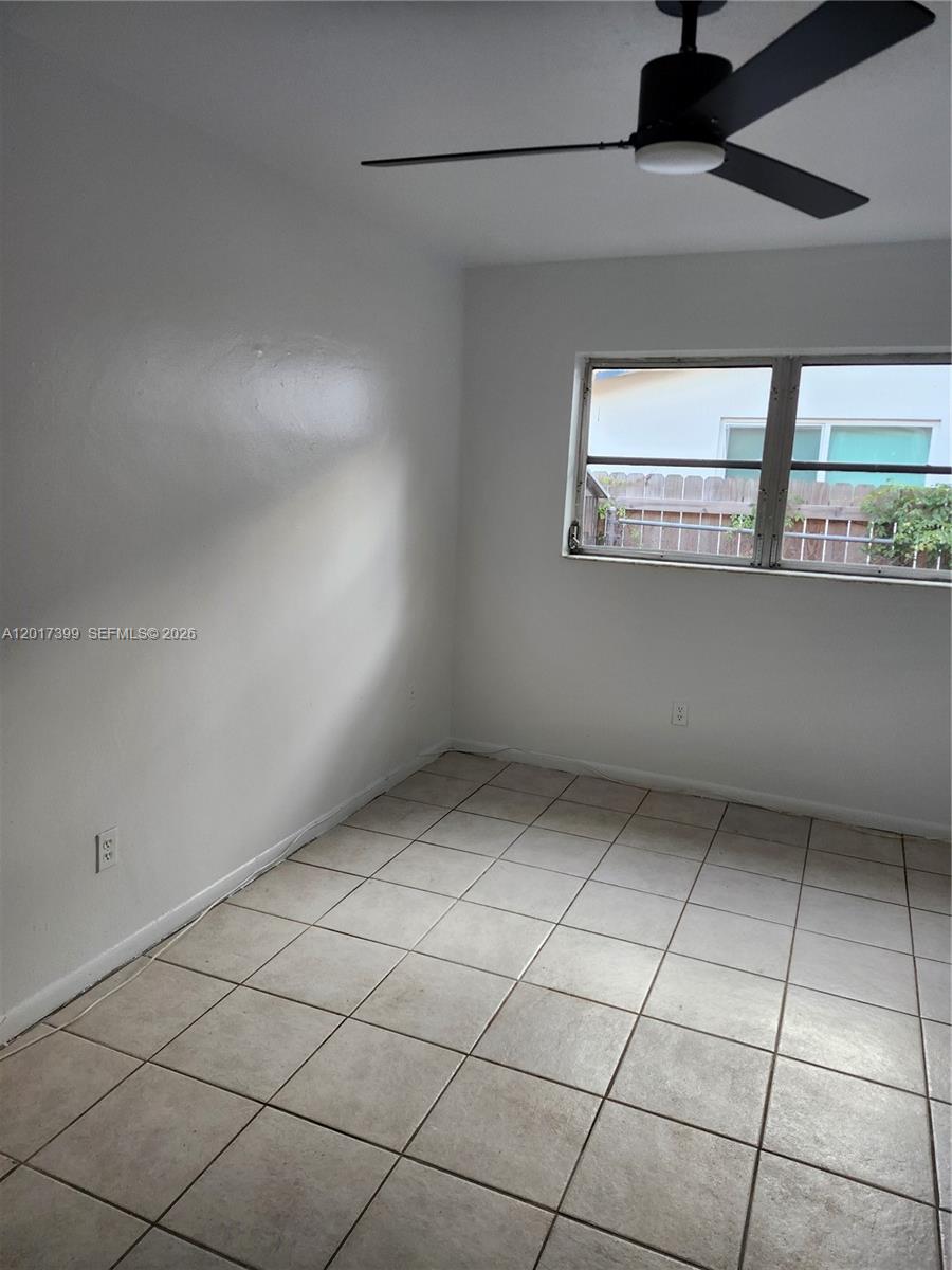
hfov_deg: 58.9
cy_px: 635
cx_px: 476
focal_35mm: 23
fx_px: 843
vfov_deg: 73.9
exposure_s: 1/120
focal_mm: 5.54
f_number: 1.8
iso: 250
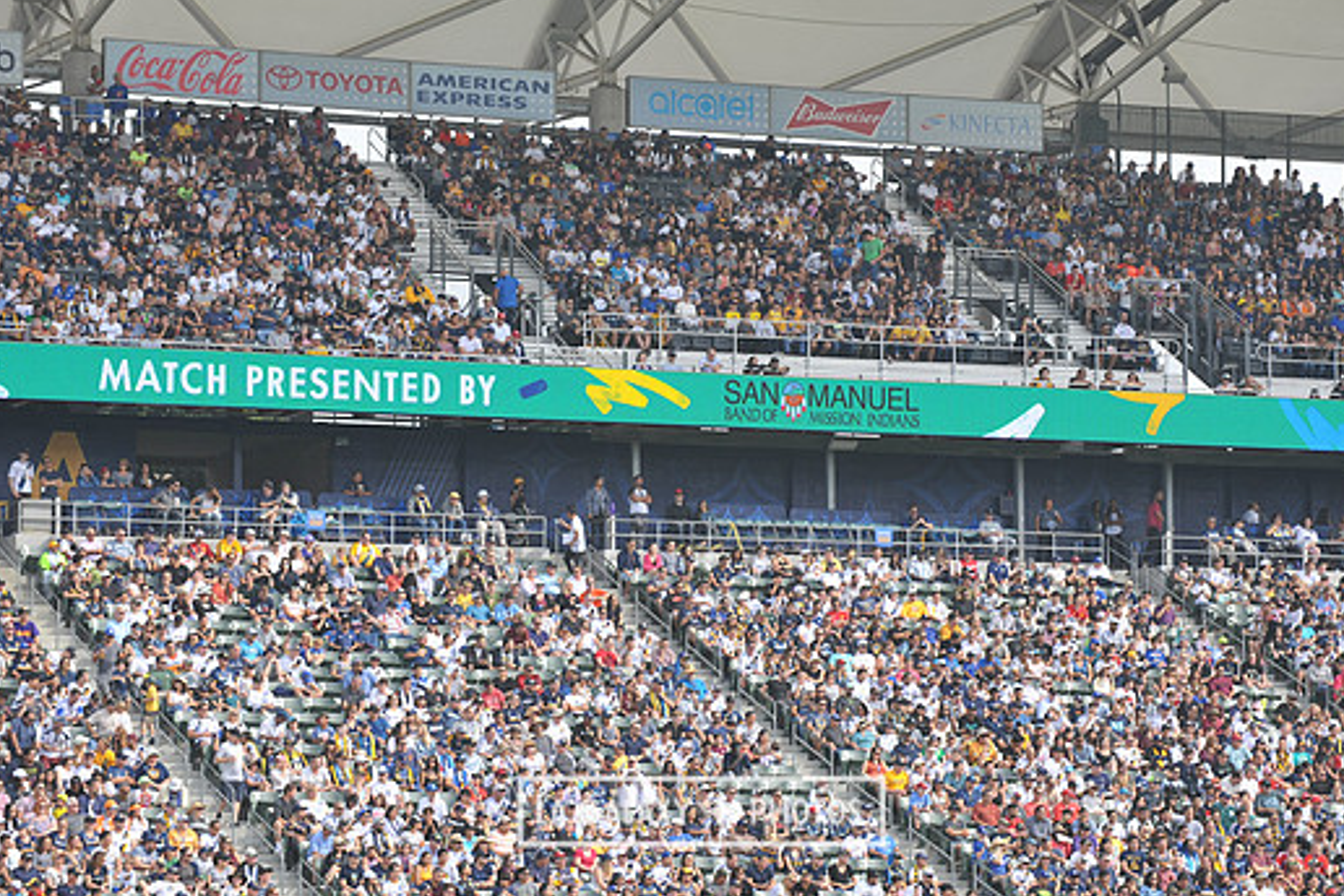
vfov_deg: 9.4
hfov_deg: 14.1
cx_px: 701
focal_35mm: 146
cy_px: 419
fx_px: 5450
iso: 250
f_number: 8
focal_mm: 130
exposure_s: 1/250
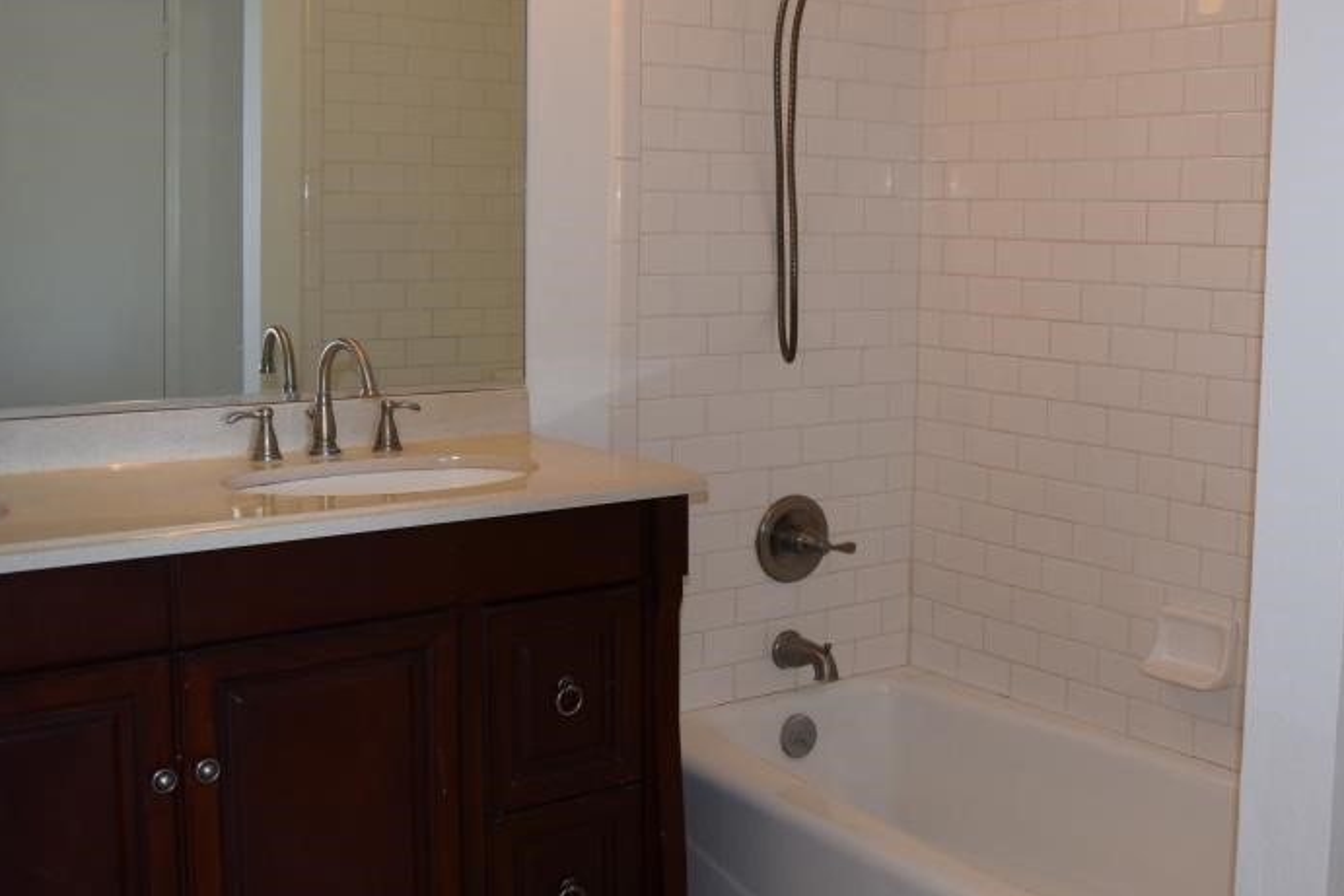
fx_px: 1494
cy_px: 380
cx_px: 854
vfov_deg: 33.4
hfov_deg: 47.9
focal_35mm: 40
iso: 800
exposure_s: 1/80
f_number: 4.5
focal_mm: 18
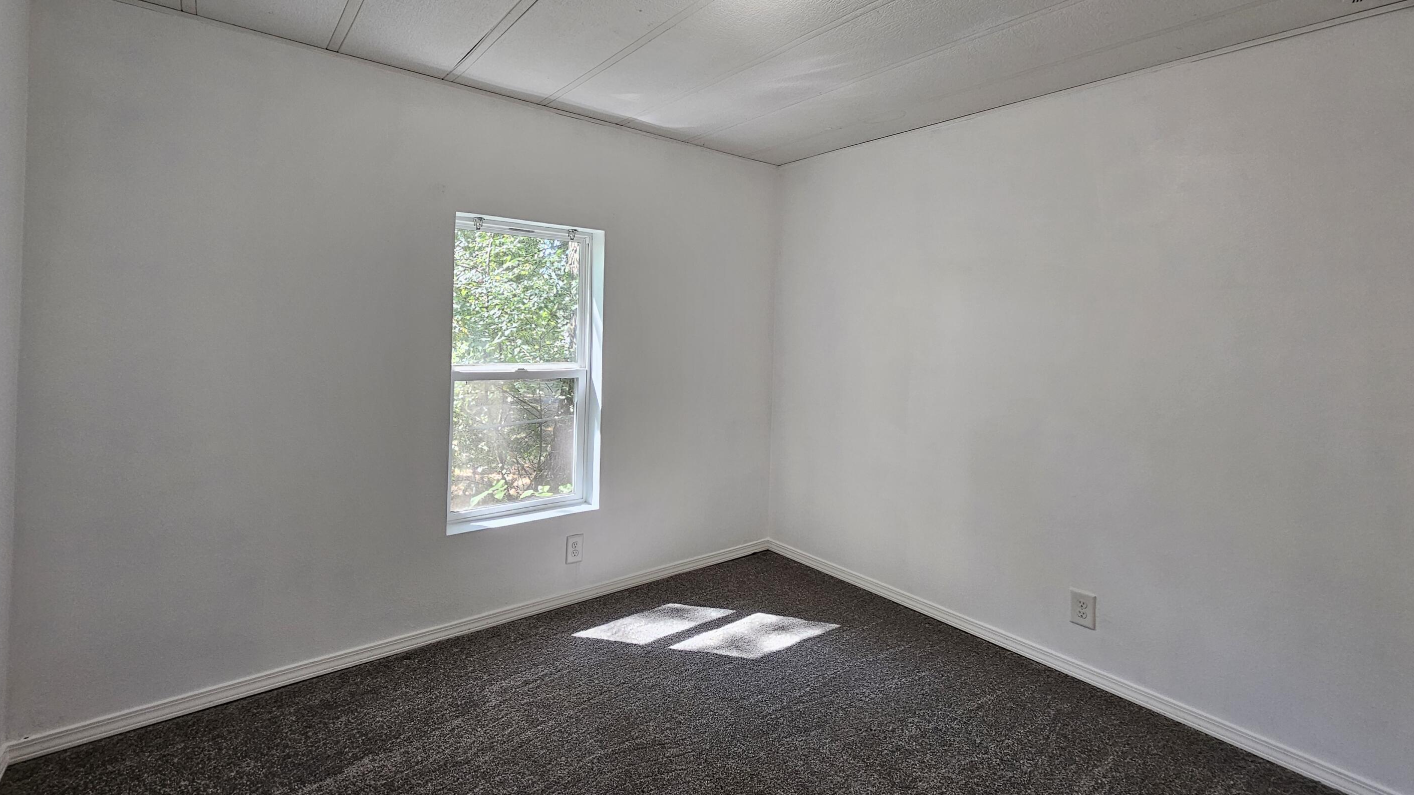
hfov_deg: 103.0
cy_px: 328
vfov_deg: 70.0
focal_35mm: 15
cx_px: 686
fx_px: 562
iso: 125
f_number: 2.2
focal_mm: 2.2
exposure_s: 1/60
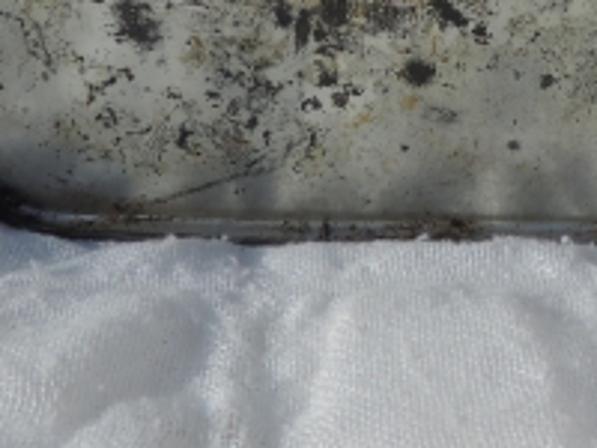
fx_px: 1242
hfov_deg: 26.8
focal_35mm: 72
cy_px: -131
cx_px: 412
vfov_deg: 19.0
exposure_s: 1/1000
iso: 80
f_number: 3
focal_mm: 4.3
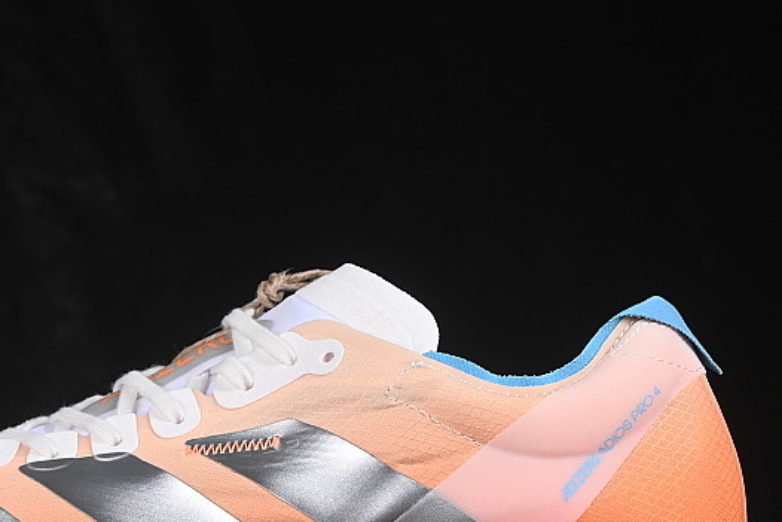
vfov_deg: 8.9
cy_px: 407
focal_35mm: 154
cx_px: 265
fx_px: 3346
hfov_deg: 13.3
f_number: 8
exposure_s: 1/80
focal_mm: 50
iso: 160
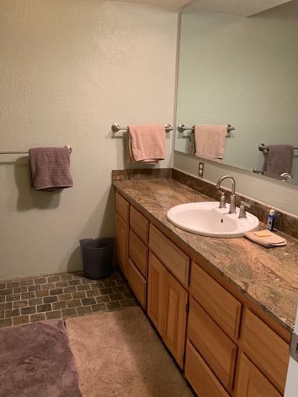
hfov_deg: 46.8
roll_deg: -0.4
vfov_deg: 60.0
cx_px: 139
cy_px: 205
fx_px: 344
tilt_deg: -14.8
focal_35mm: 30
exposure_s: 1/40
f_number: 1.8
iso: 400
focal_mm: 4.25
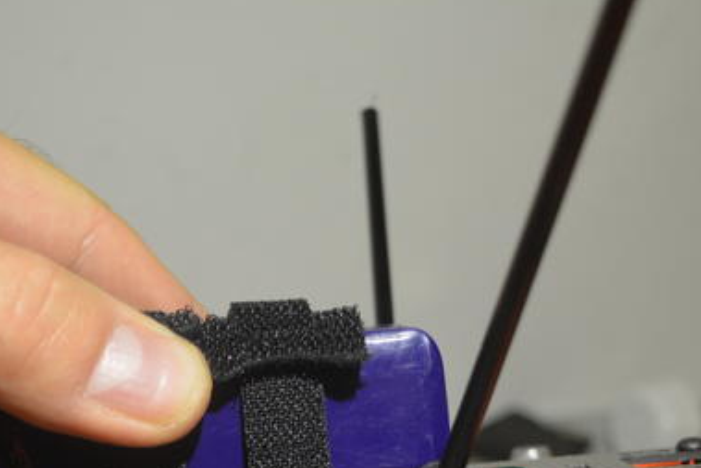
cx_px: 268
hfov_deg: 21.4
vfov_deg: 13.9
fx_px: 1850
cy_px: 608
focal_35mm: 95
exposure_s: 1/60
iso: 400
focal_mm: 24
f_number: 4
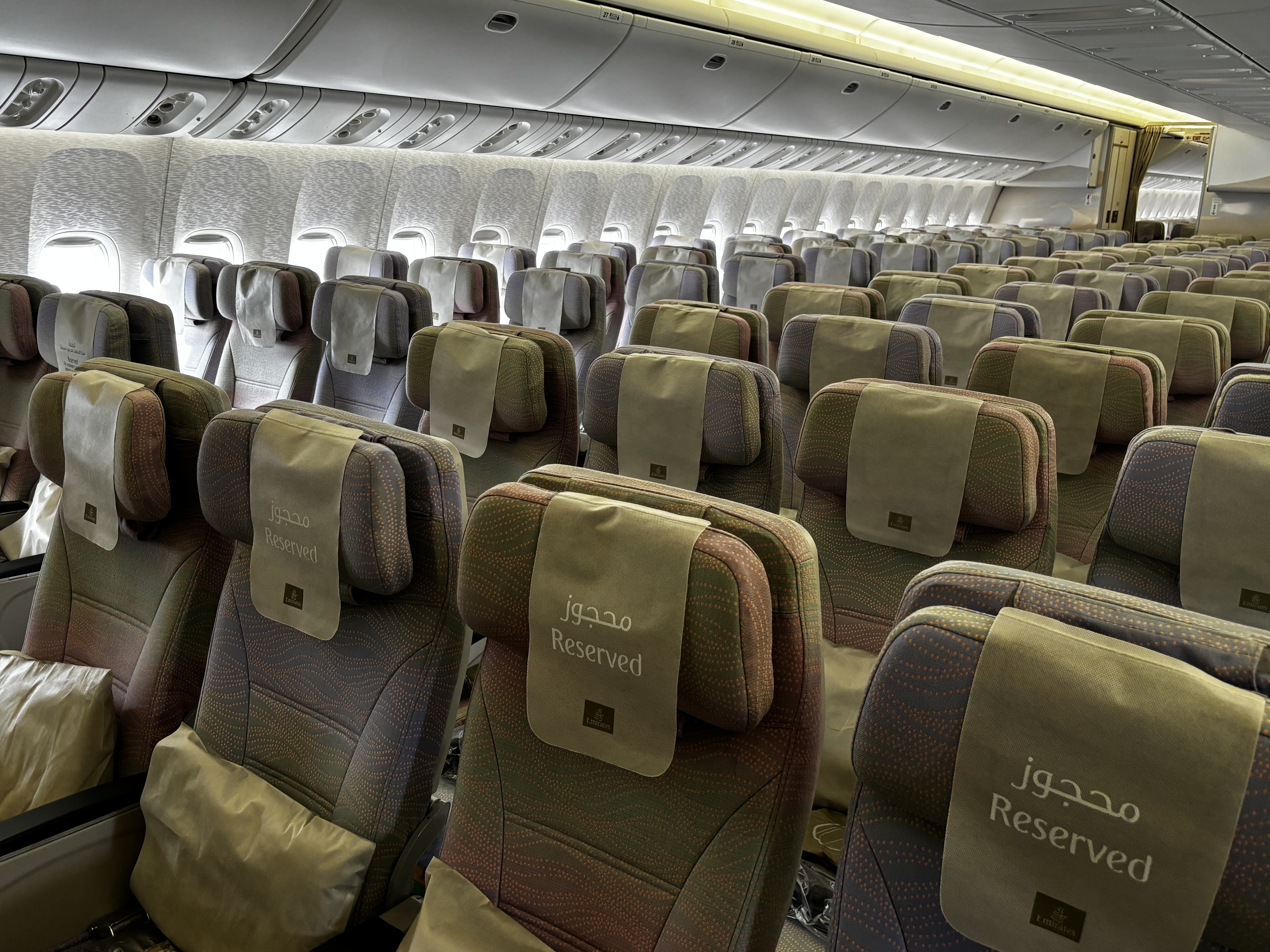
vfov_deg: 46.7
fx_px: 1101
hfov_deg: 59.8
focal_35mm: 30
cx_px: 572
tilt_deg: -12.1
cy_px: 428
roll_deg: -2.1
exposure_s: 1/76
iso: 125
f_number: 1.6
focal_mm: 5.96
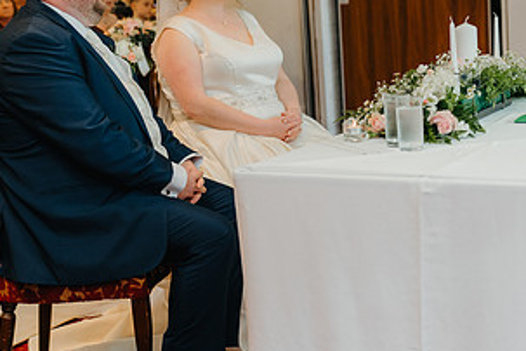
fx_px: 979
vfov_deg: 20.2
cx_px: 448
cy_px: 100
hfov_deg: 29.1
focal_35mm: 67
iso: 1000
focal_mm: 35
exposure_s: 1/160
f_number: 2.2
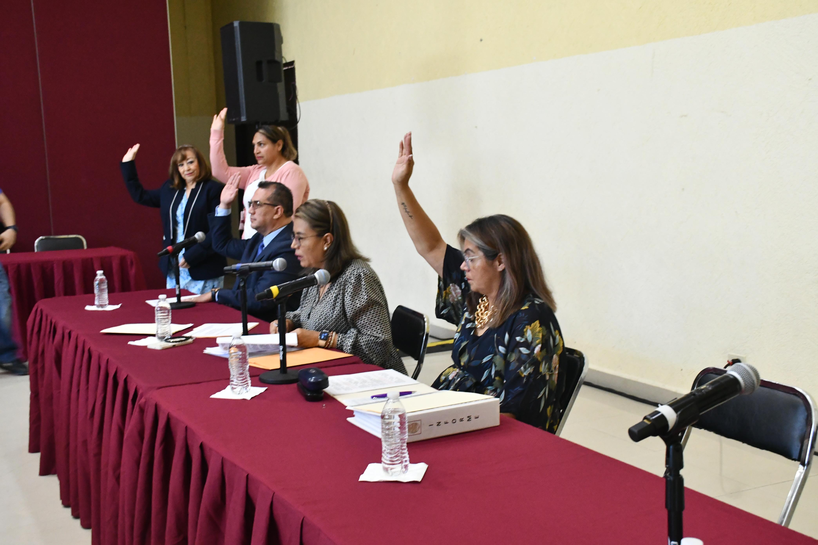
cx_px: 409
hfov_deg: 48.5
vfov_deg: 33.4
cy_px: 272
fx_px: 909
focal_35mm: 40
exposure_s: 1/60
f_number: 7.1
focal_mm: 27
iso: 4000
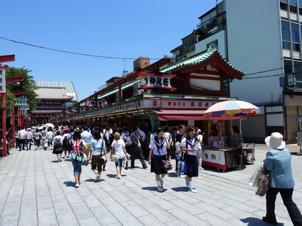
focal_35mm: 25
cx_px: 151
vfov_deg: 54.9
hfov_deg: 69.4
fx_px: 218
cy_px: 113
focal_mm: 4.1
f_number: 4.5
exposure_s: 1/400
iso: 80
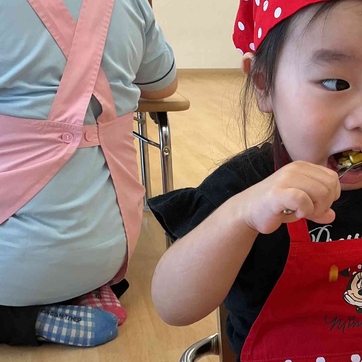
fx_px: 722
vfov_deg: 28.1
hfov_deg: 27.2
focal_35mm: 61
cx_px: 320
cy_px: 212
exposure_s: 1/120
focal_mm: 3
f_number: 1.8
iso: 50
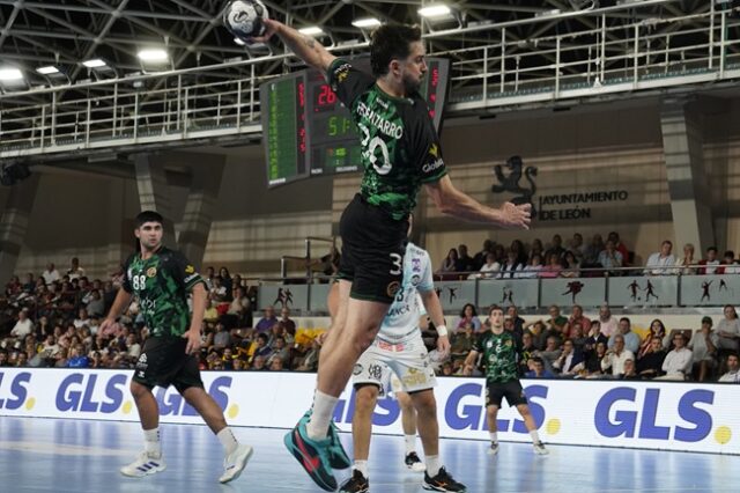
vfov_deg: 16.6
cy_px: 246
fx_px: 1685
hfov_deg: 24.8
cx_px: 370
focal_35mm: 82
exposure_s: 1/800
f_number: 6.3
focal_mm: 55
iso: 3200
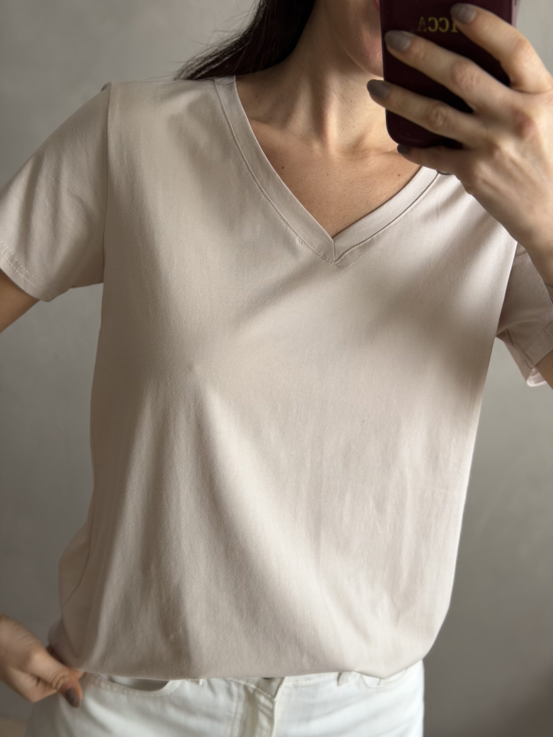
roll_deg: -10.0
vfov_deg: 39.7
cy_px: 368
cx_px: 276
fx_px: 1022
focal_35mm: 48
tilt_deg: -26.8
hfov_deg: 30.3
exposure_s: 1/70
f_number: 1.78
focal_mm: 6.76
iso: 100
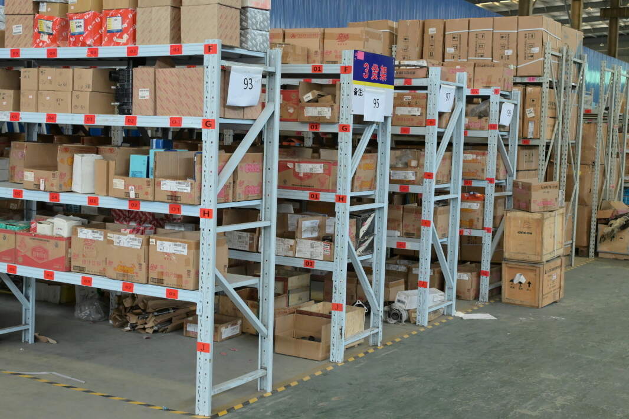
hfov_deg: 38.9
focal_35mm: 51
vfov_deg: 26.5
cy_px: 210
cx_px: 314
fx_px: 891
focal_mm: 34
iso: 3200
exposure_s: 1/1000
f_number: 4
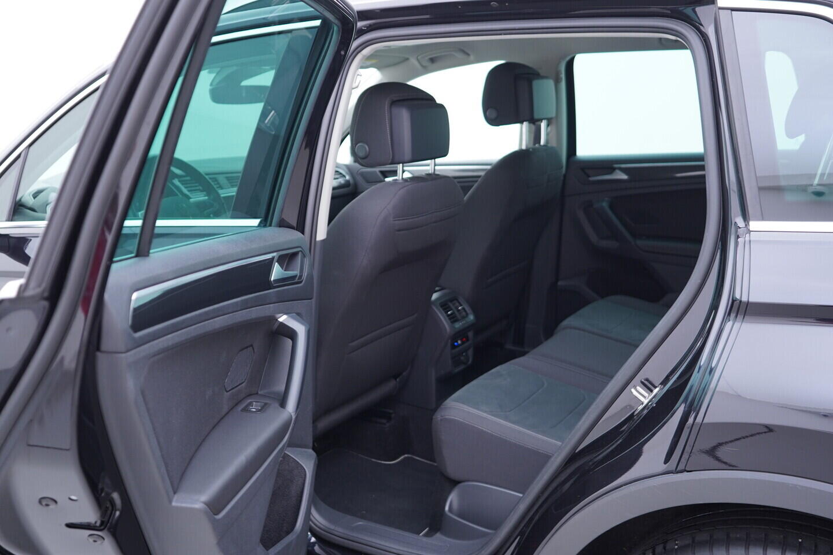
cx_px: 416
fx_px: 833
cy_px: 278
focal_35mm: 36
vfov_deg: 36.9
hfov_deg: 53.1
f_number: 2.8
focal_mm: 24
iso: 250
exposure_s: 1/40
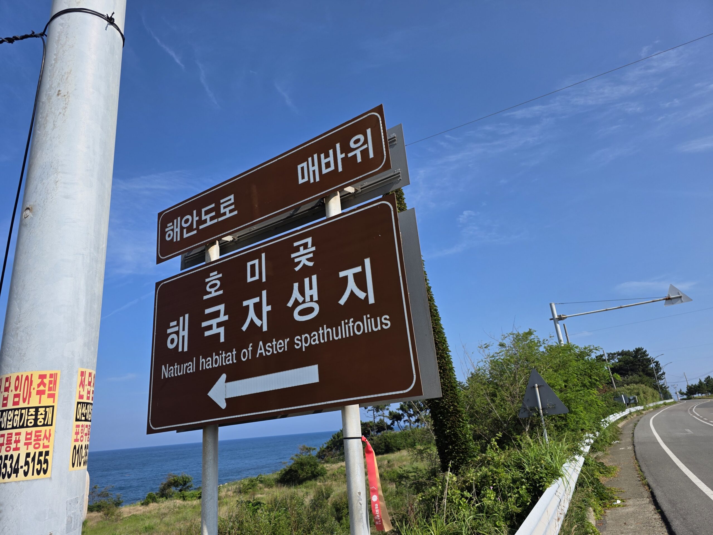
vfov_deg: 58.9
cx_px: 356
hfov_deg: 73.9
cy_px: 268
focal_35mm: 23
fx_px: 474
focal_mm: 6.3
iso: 80
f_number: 1.7
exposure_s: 1/6809
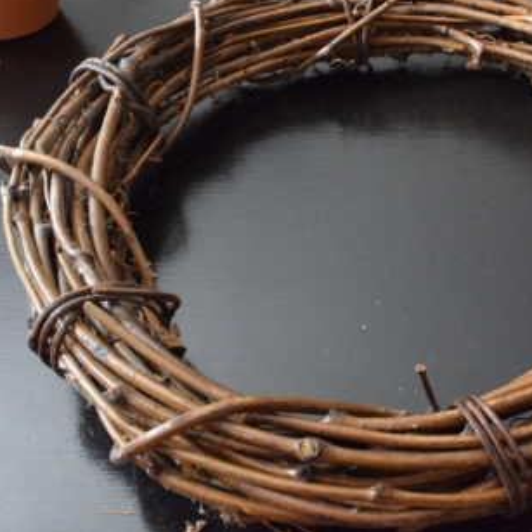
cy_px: 249
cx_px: 374
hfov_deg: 35.1
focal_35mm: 48
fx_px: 829
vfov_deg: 35.6
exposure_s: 1/25
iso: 6400
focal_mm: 23
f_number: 13
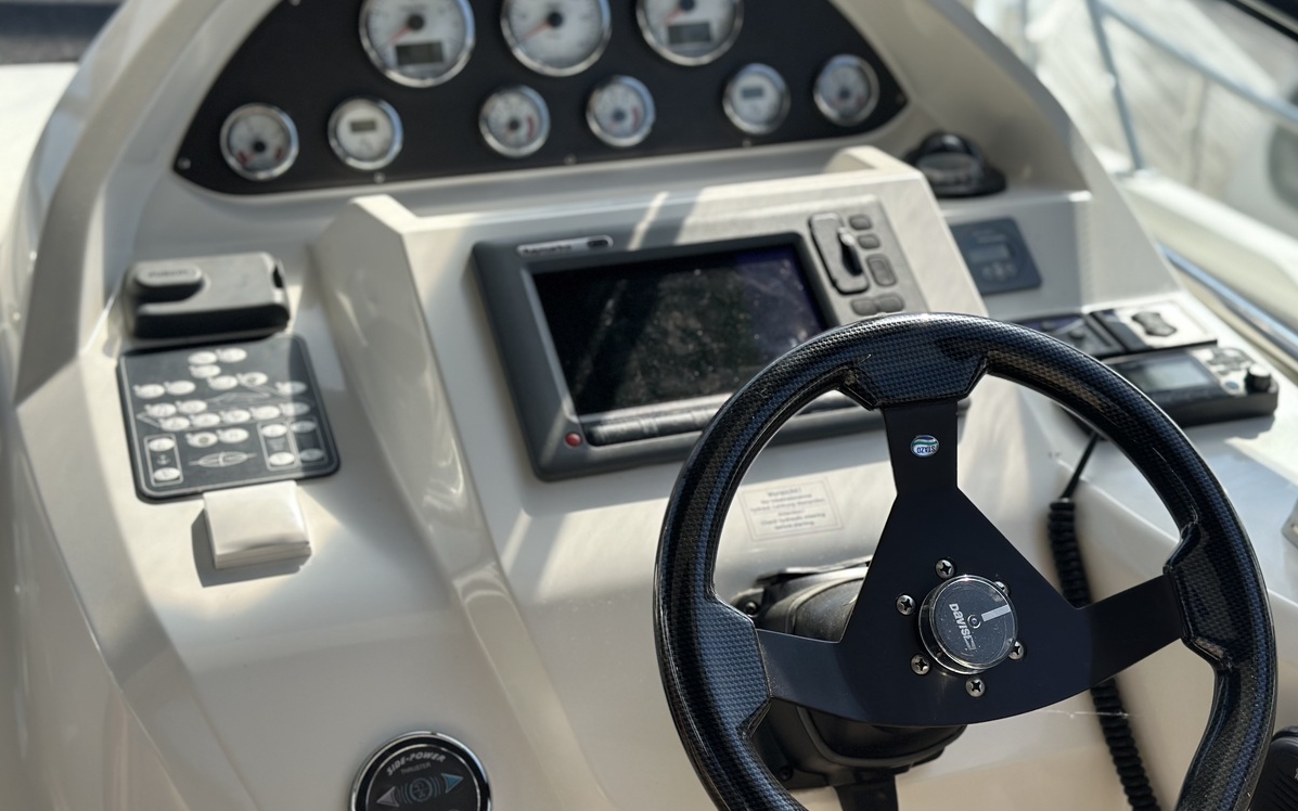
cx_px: 650
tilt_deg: -19.9
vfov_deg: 25.3
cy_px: 356
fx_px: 1804
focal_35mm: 51
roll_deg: +1.8
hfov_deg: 39.6
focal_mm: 6.86
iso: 100
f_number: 1.78
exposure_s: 1/2667
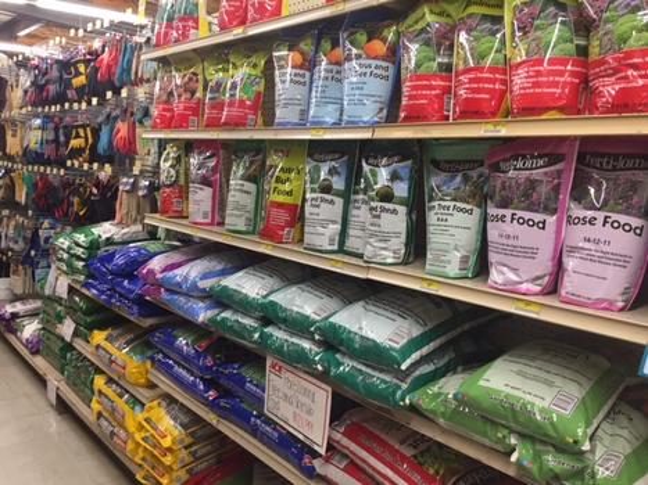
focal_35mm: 29
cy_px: 242
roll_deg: -2.8
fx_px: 543
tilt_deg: -8.2
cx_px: 324
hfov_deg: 61.7
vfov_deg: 48.2
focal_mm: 4.15
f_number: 2.2
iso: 80
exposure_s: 1/30
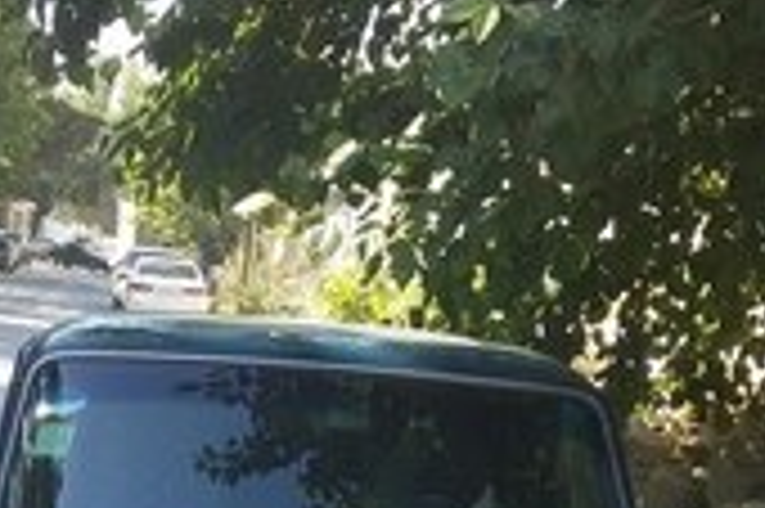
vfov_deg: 12.9
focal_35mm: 94
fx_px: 1996
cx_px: 387
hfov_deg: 21.7
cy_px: 967
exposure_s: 1/260
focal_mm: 3.3
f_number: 2.2
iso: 40
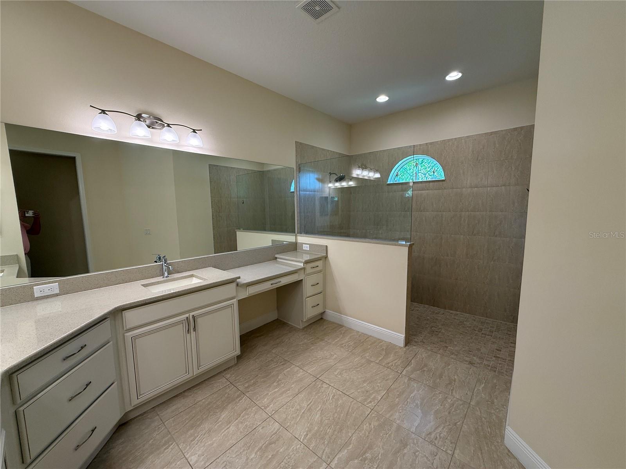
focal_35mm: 14
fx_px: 253
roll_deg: +0.9
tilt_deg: -6.0
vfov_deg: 85.7
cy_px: 234
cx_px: 313
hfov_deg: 102.1
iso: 125
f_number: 2.2
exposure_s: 1/120
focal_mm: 2.22
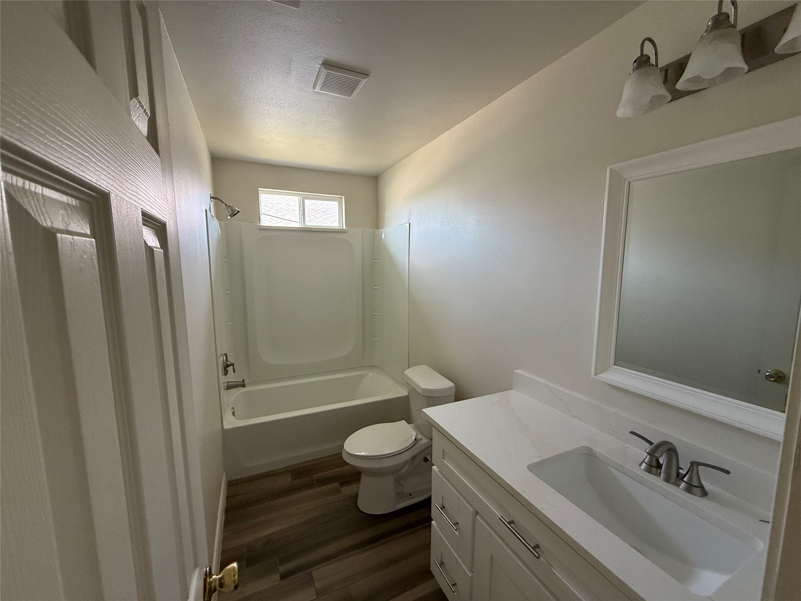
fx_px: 324
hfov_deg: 102.1
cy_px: 300
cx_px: 400
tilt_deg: -6.1
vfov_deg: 85.7
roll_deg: +0.0
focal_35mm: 14
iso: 250
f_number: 2.2
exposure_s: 1/99
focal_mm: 2.22
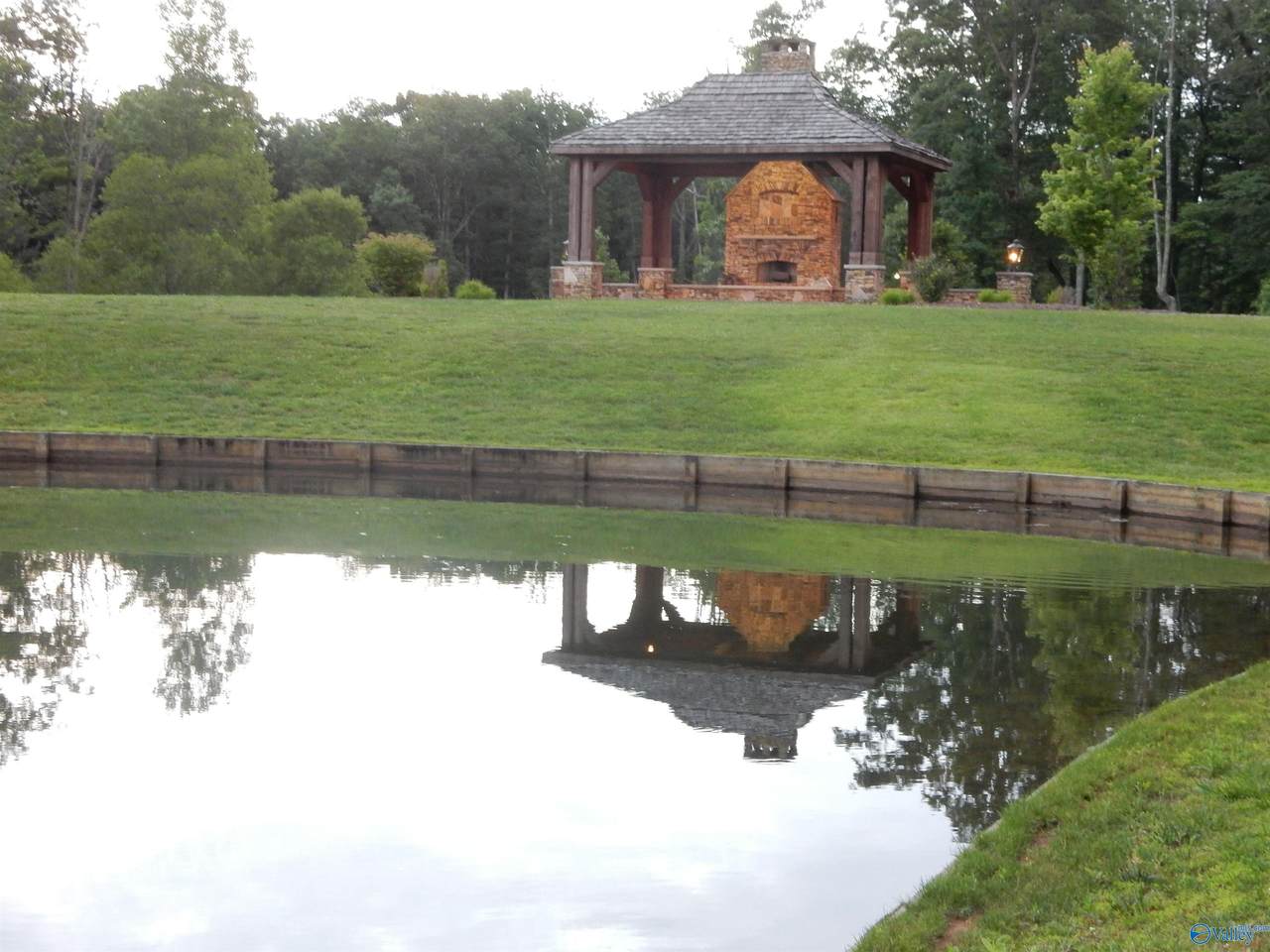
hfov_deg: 32.2
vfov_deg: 24.4
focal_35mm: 60
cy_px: 476
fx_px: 2201
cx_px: 635
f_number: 4.5
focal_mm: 10.7
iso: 400
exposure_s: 1/13
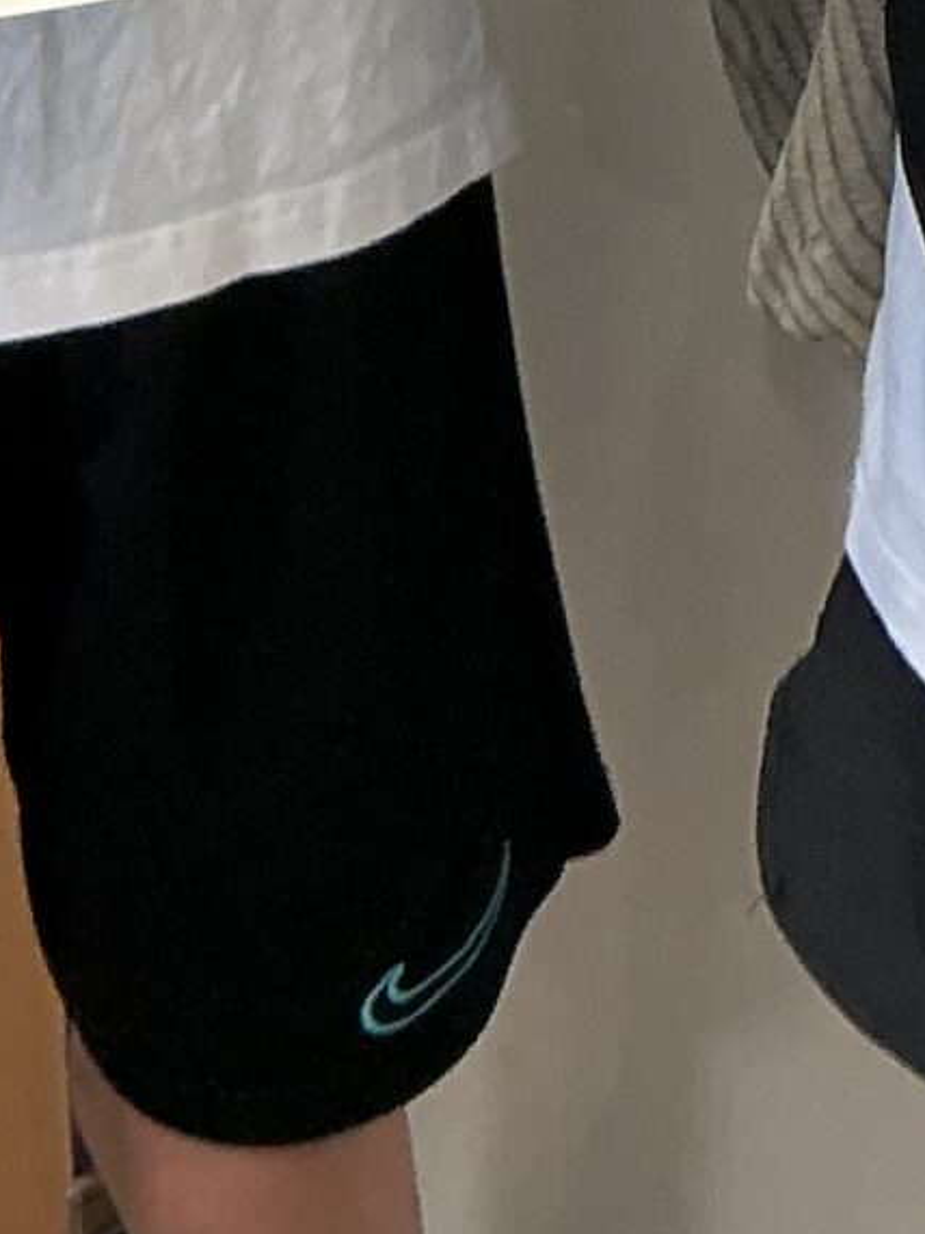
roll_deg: +0.2
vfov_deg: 12.6
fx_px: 4634
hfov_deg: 11.3
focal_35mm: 130
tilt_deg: -10.6
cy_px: -1526
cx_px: 843
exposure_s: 1/60
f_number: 1.8
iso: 64
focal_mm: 3
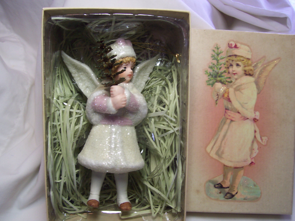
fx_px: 315
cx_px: 148
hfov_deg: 50.1
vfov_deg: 38.7
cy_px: 110
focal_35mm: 37
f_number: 2.8
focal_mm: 5.6
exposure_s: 1/45
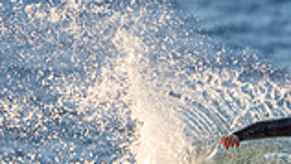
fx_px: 22269
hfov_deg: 0.7
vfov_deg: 0.4
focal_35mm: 2885
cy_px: 303
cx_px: 326
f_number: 5.6
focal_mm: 500
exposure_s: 1/1250
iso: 800
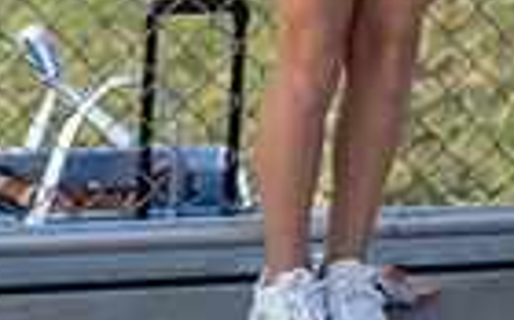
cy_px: -361
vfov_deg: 4.5
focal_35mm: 283
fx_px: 3958
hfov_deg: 7.4
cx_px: -154
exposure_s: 1/3200
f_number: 1.2
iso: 100
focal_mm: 50
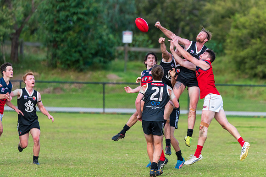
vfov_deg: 2.9
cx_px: 139
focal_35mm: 470
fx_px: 3471
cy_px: 85
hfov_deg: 4.4
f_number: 6
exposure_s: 1/1250
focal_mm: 450
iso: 800
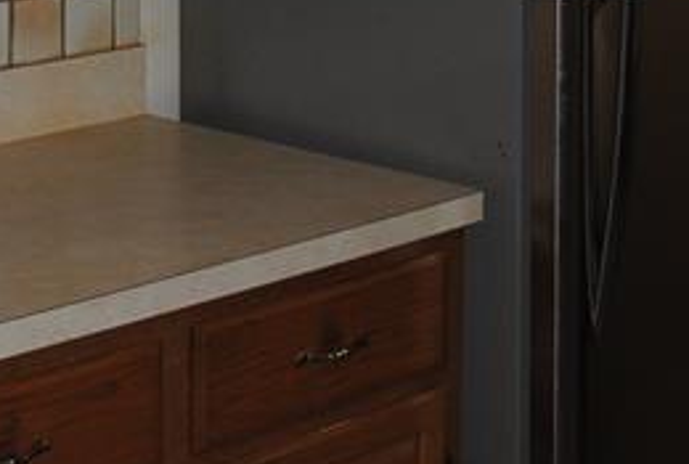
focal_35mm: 118
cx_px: 371
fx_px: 2265
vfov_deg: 11.2
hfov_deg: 17.3
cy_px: -227
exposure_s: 1/60
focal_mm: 20
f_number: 3.8
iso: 200
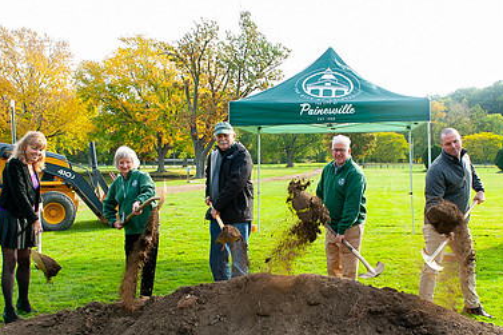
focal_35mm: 44
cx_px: 276
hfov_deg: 44.5
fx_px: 614
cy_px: 199
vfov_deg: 30.4
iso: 400
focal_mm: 24
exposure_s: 1/200
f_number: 8
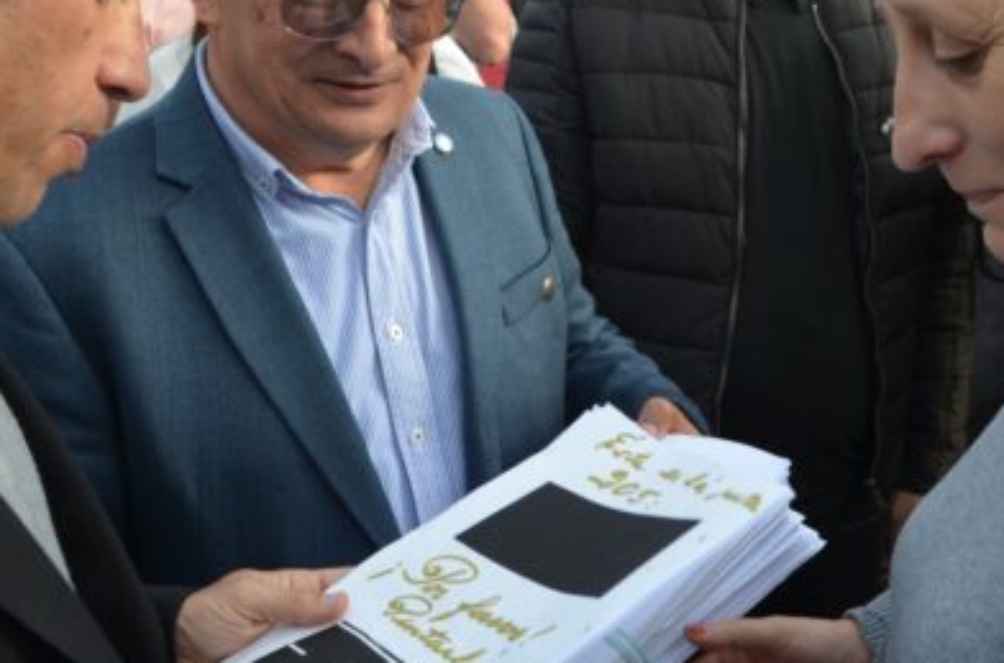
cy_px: 308
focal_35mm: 48
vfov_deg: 27.9
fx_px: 1335
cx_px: 512
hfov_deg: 41.2
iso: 200
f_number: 6.3
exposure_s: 1/160
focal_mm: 18
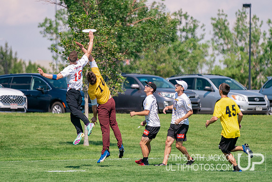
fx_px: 2559
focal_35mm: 339
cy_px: 99
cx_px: 120
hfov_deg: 6.1
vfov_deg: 4.1
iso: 640
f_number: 2.8
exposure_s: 1/12800
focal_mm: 200
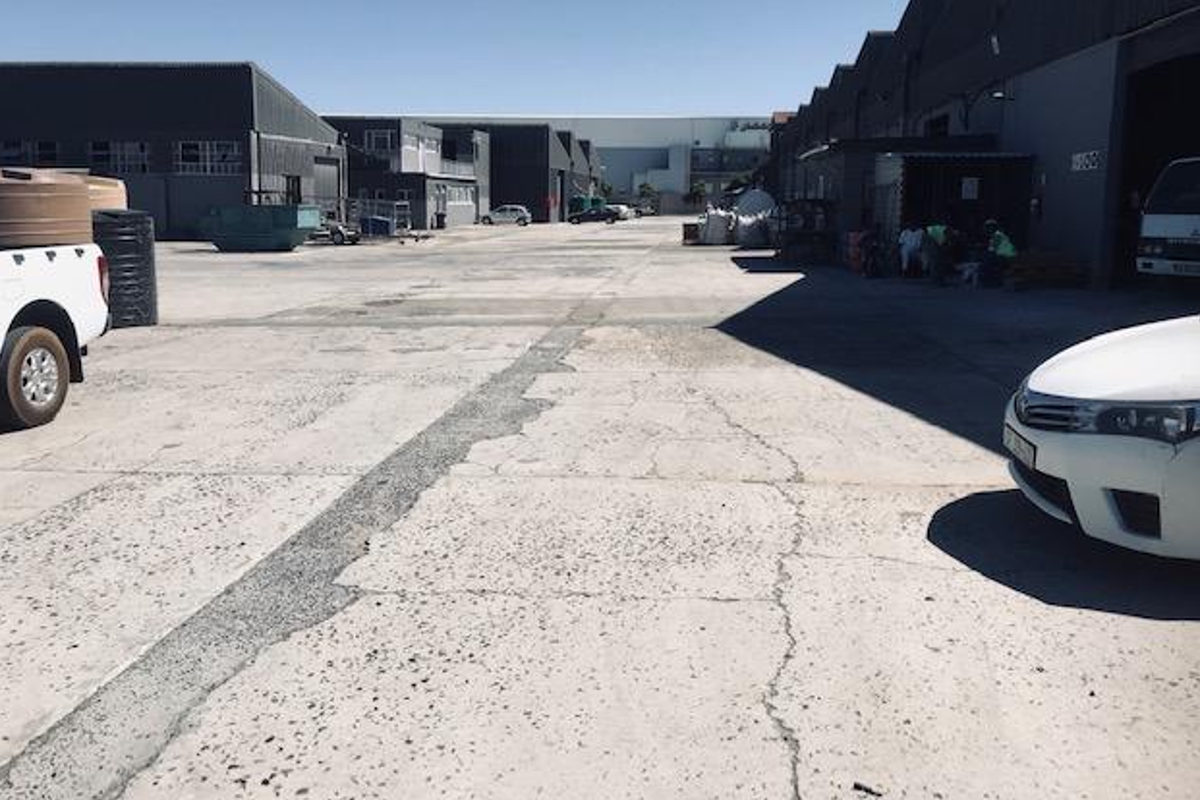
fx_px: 1000
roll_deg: -1.3
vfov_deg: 43.5
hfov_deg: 61.9
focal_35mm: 30
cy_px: 338
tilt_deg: -6.8
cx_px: 613
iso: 20
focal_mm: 3.99
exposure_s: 1/3300
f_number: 1.8
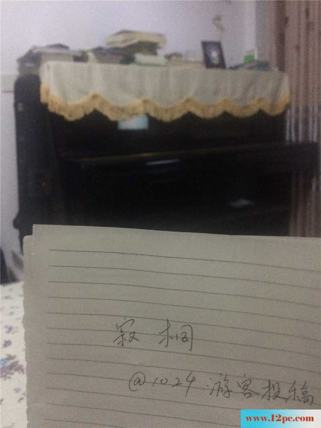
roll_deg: +4.5
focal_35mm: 29
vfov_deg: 61.6
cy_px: 214
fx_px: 358
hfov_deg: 48.2
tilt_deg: -12.7
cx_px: 160
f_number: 2.2
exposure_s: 1/15
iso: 500
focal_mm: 4.15
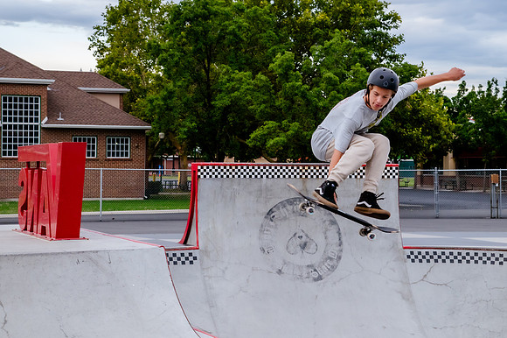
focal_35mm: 91
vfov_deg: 14.9
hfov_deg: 22.3
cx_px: 249
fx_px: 1286
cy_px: 136
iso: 2500
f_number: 9
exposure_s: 1/400
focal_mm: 75
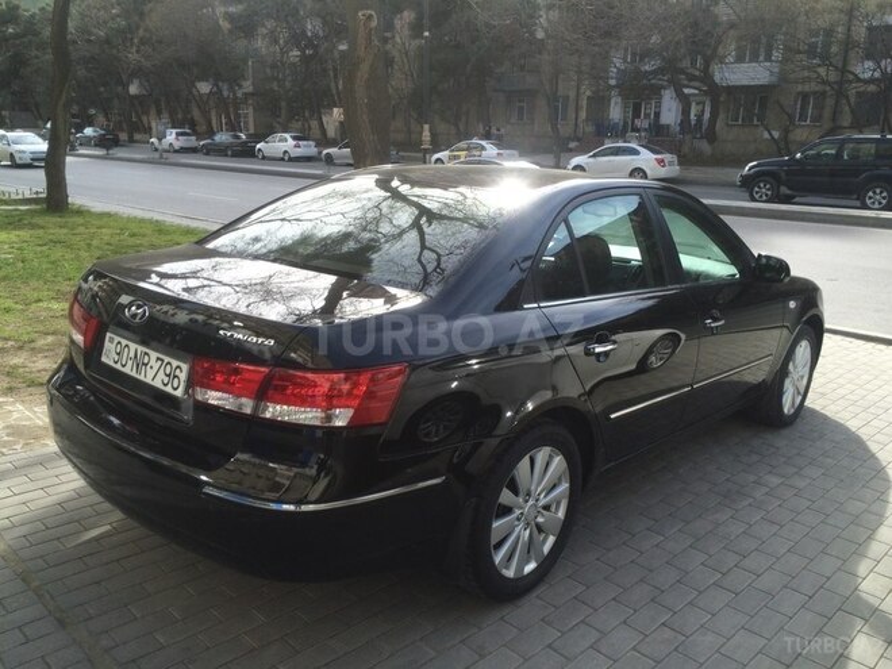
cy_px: 334
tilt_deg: -15.2
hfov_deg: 61.7
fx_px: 747
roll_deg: -0.7
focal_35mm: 29
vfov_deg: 48.2
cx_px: 446
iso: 32
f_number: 2.2
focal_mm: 4.15
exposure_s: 1/695
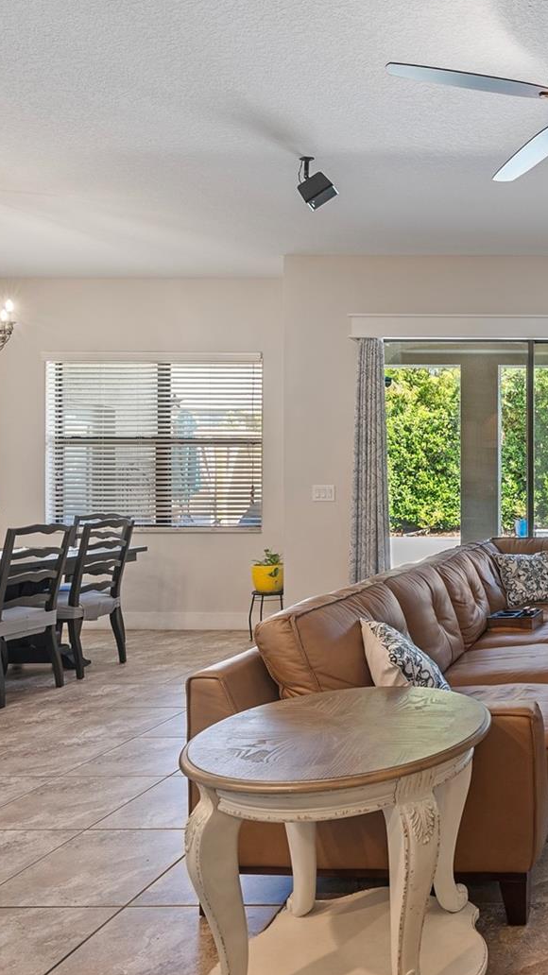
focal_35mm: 26
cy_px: 490
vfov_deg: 71.9
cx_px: 626
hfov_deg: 36.3
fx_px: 672
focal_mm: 16
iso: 250
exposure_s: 3.2
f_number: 9
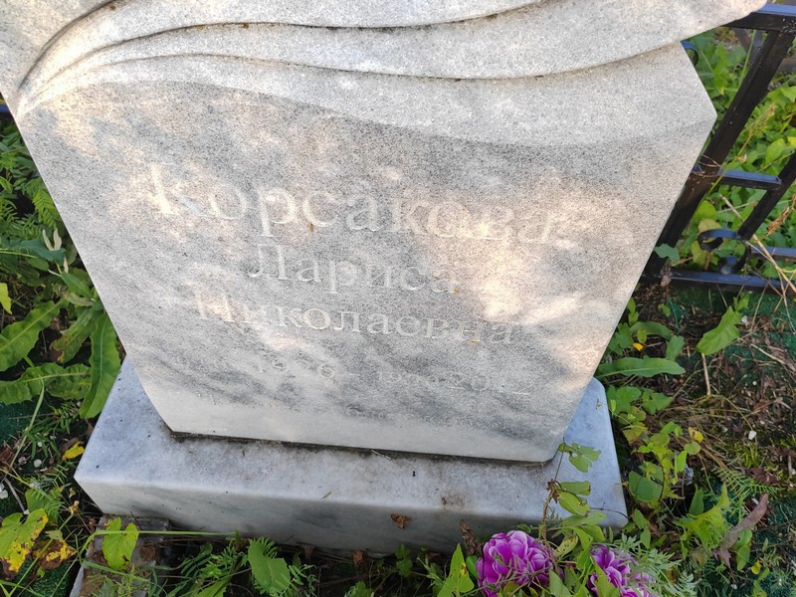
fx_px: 621
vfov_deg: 51.4
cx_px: 398
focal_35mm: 27
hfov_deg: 65.3
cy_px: 298
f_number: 1.9
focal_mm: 5.52
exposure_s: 1/180
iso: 100
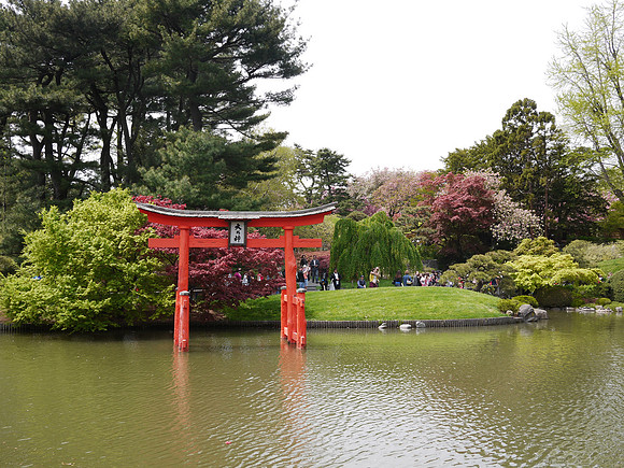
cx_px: 312
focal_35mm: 40
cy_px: 234
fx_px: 721
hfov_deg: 46.8
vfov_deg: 36.0
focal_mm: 20
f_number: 8
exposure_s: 1/125
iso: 100
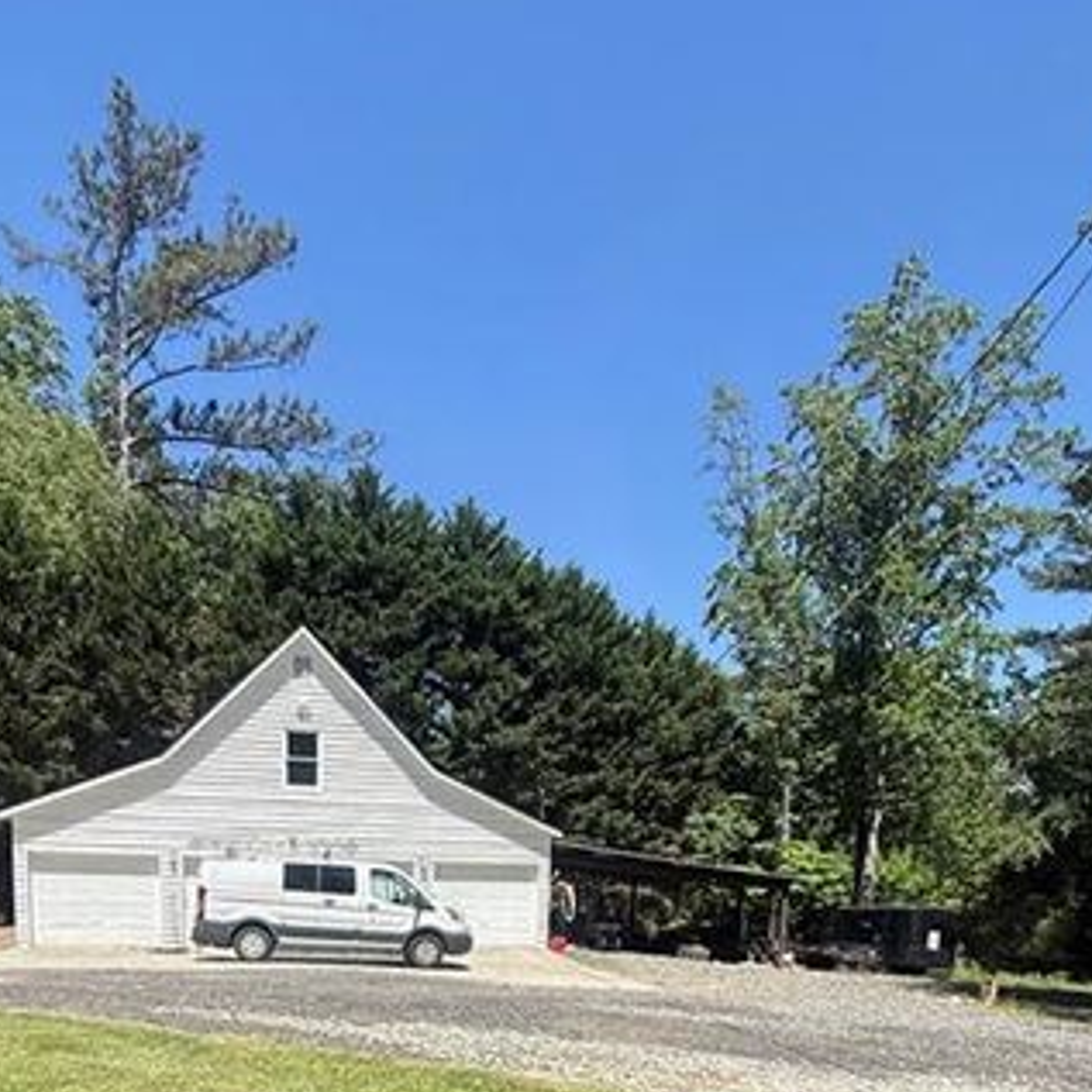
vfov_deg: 53.8
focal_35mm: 26
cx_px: 503
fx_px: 928
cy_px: 970
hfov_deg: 60.9
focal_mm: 2.22
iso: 50
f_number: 2.2
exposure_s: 1/1745
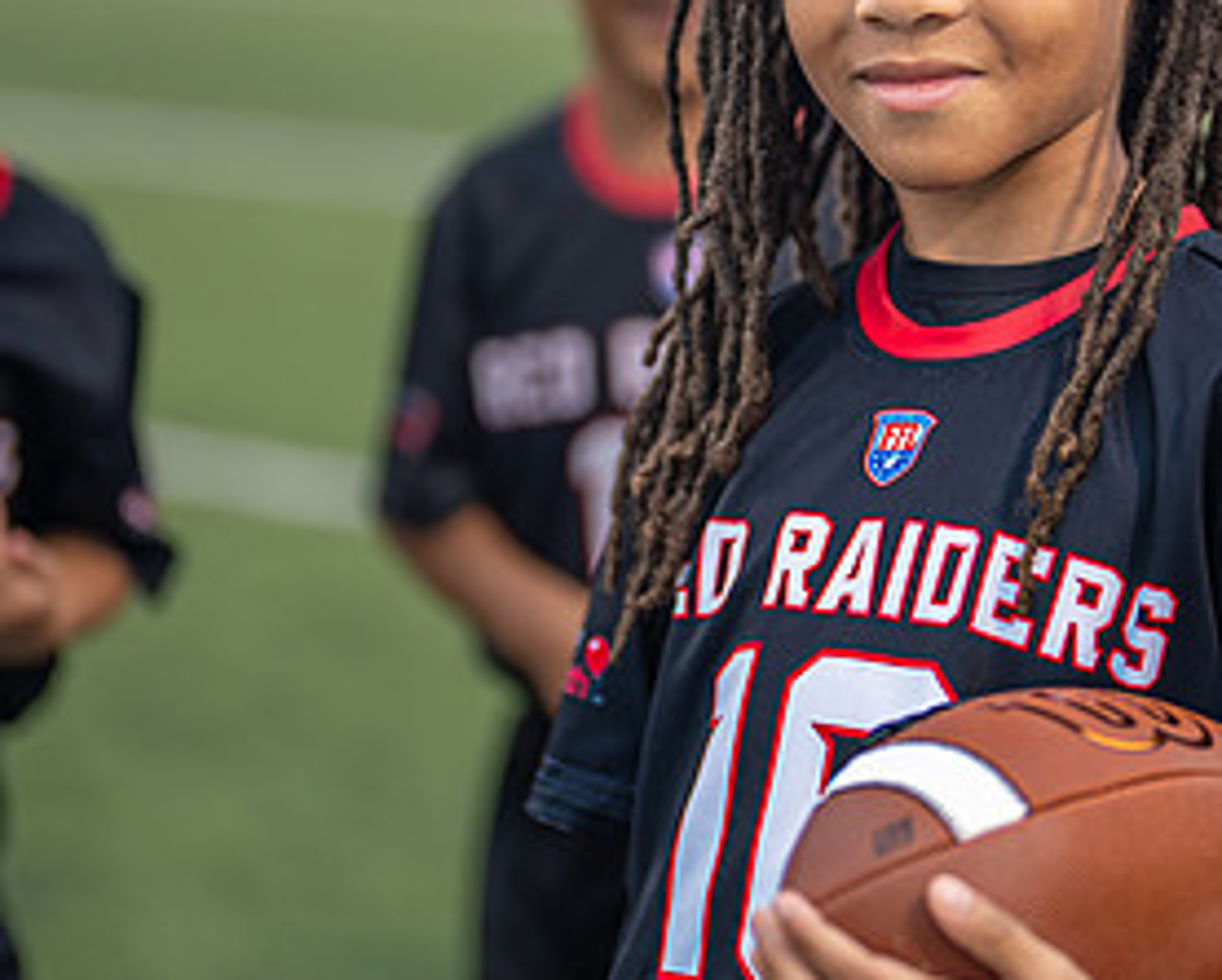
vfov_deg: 12.0
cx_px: 919
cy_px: 291
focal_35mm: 129
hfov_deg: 14.8
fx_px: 4669
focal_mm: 50
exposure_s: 1/500
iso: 100
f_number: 1.2
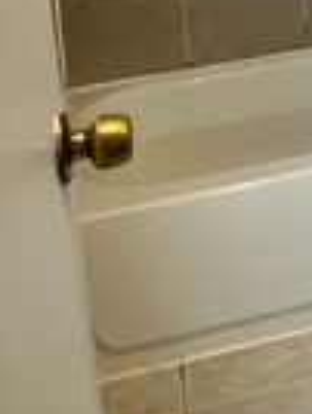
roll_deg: +4.7
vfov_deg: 18.0
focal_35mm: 97
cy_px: -207
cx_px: 576
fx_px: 1162
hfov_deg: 13.6
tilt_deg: -7.8
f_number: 1.6
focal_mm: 5.1
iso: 320
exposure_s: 1/60
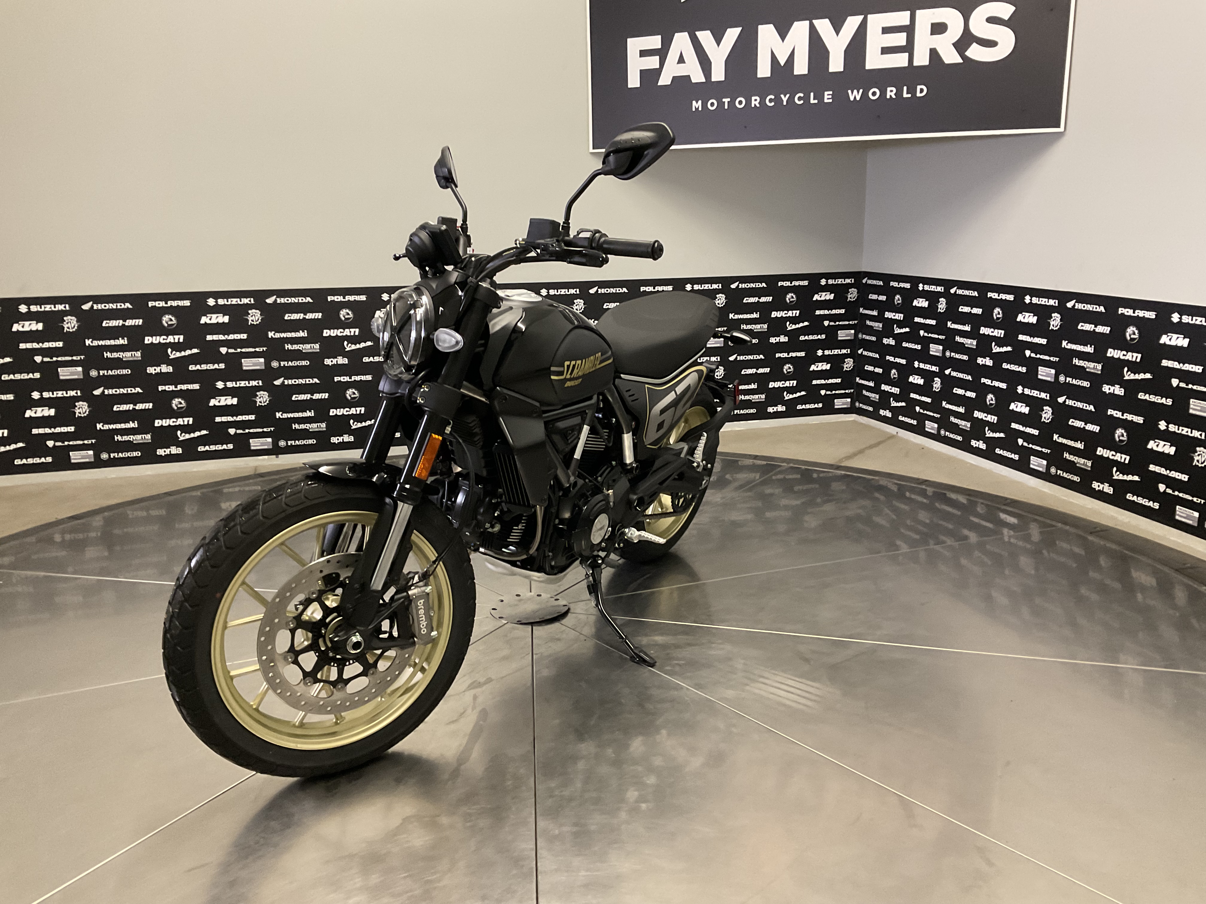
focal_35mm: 29
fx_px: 1010
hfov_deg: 61.7
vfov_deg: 48.2
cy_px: 452
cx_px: 603
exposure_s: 1/40
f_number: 1.8
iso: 200
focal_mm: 3
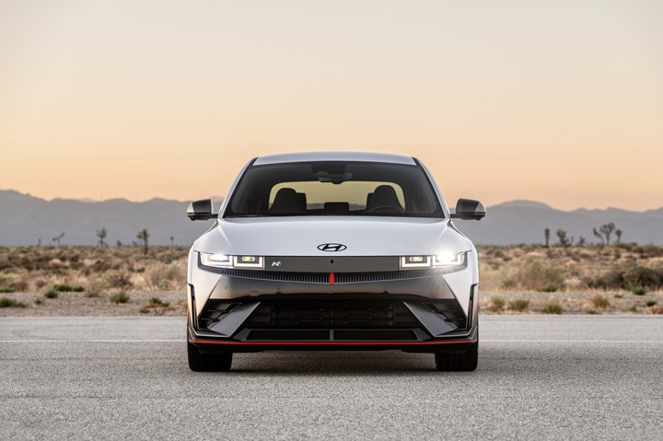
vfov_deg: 13.0
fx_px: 1932
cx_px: 332
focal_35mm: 105
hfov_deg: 19.5
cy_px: 220
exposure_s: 1/15
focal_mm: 105
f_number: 5
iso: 64
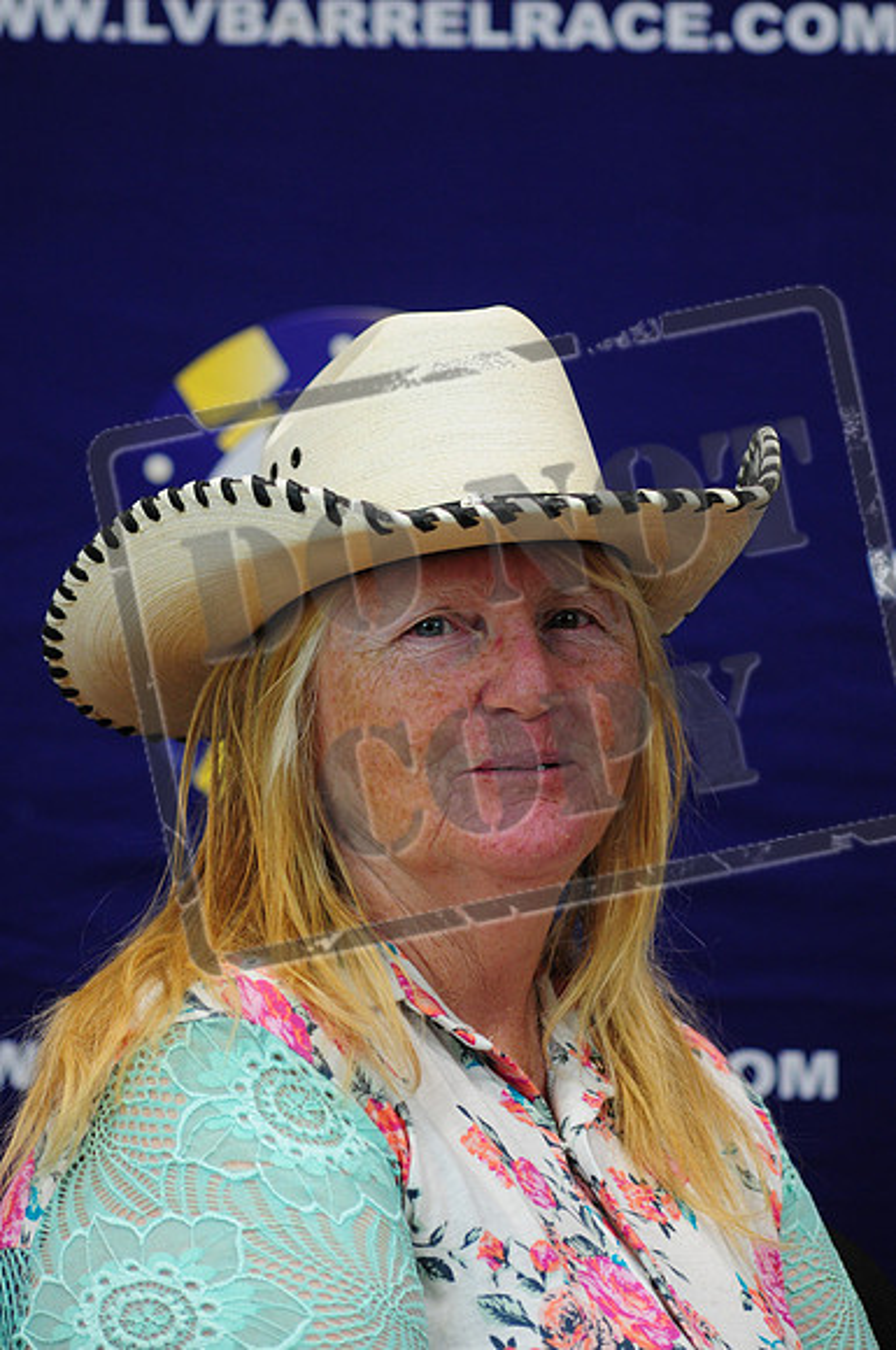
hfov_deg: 10.1
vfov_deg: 15.2
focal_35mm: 135
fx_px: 5055
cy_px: 675
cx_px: 448
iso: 640
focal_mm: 90
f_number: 4
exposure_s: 1/125
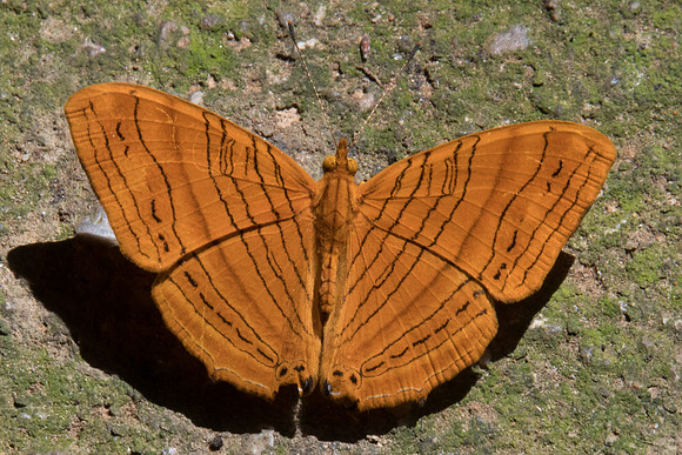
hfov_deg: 2.0
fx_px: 19733
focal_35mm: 1041
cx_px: 447
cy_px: 395
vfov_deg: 1.3
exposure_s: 1/250
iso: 800
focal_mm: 400
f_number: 20
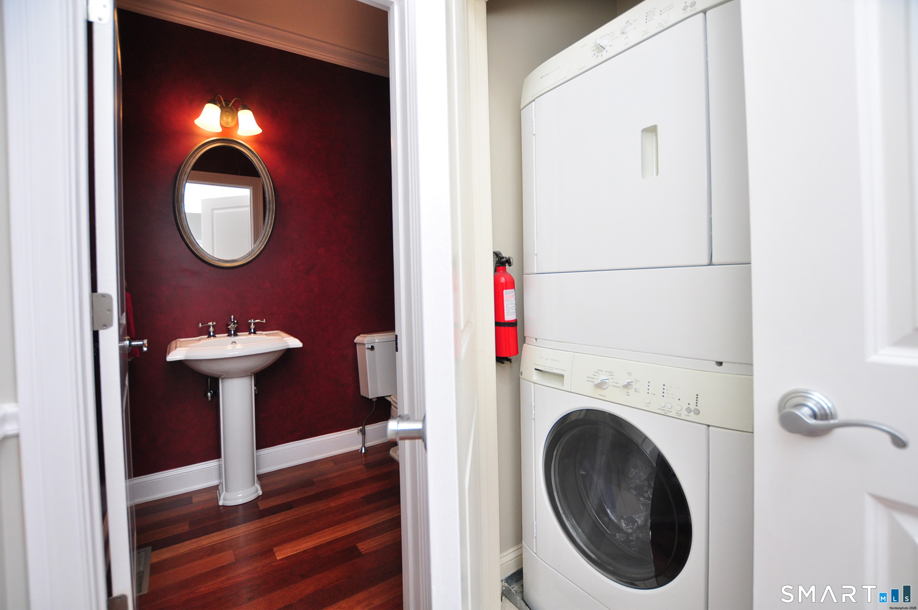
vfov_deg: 77.2
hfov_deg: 100.5
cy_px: 305
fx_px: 382
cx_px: 459
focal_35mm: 15
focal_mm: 10
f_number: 3.5
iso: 400
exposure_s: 1/80
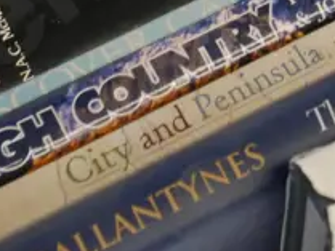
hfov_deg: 12.5
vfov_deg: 9.1
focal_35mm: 157
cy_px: -167
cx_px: 260
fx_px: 1520
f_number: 3.6
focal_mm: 16
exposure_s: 1/60
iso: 1250
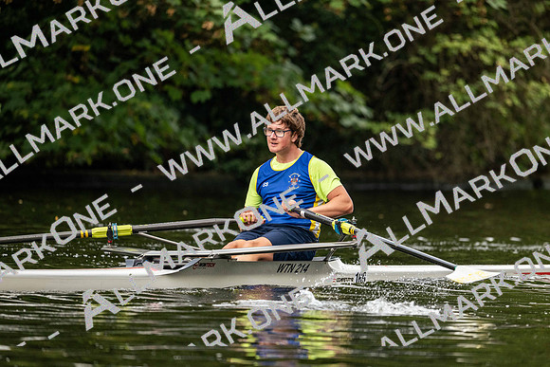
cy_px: 184
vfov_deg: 3.4
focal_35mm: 400
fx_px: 6112
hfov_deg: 5.2
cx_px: 275
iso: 1400
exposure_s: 1/2500
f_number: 4.5
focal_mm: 400
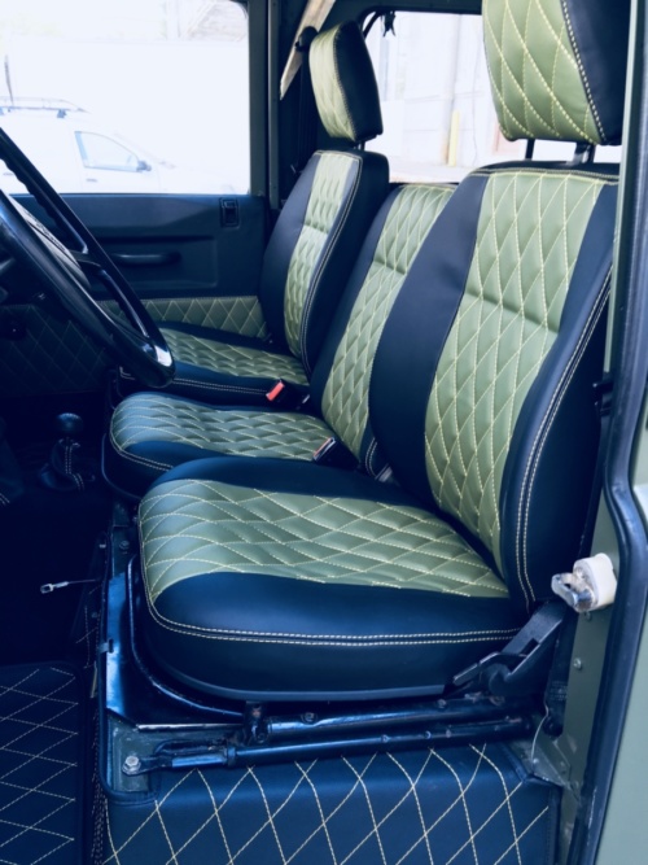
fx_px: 724
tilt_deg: -22.2
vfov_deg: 61.7
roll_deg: -0.5
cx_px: 324
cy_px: 432
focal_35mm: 29
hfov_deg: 48.2
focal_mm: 4.15
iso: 25
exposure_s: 1/50
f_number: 2.2
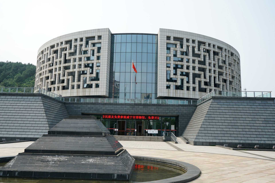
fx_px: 237
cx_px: 138
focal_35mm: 31
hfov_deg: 60.3
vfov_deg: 42.3
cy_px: 92
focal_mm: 31
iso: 100
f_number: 7.1
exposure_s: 1/200
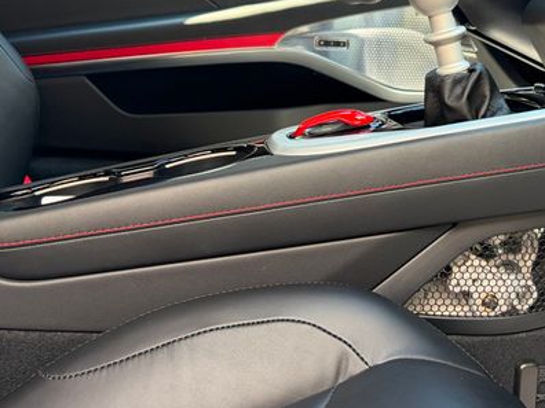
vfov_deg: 34.0
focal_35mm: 42
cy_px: 128
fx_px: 661
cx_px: 417
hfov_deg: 43.2
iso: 125
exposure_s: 1/86
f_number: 1.6
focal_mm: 5.96
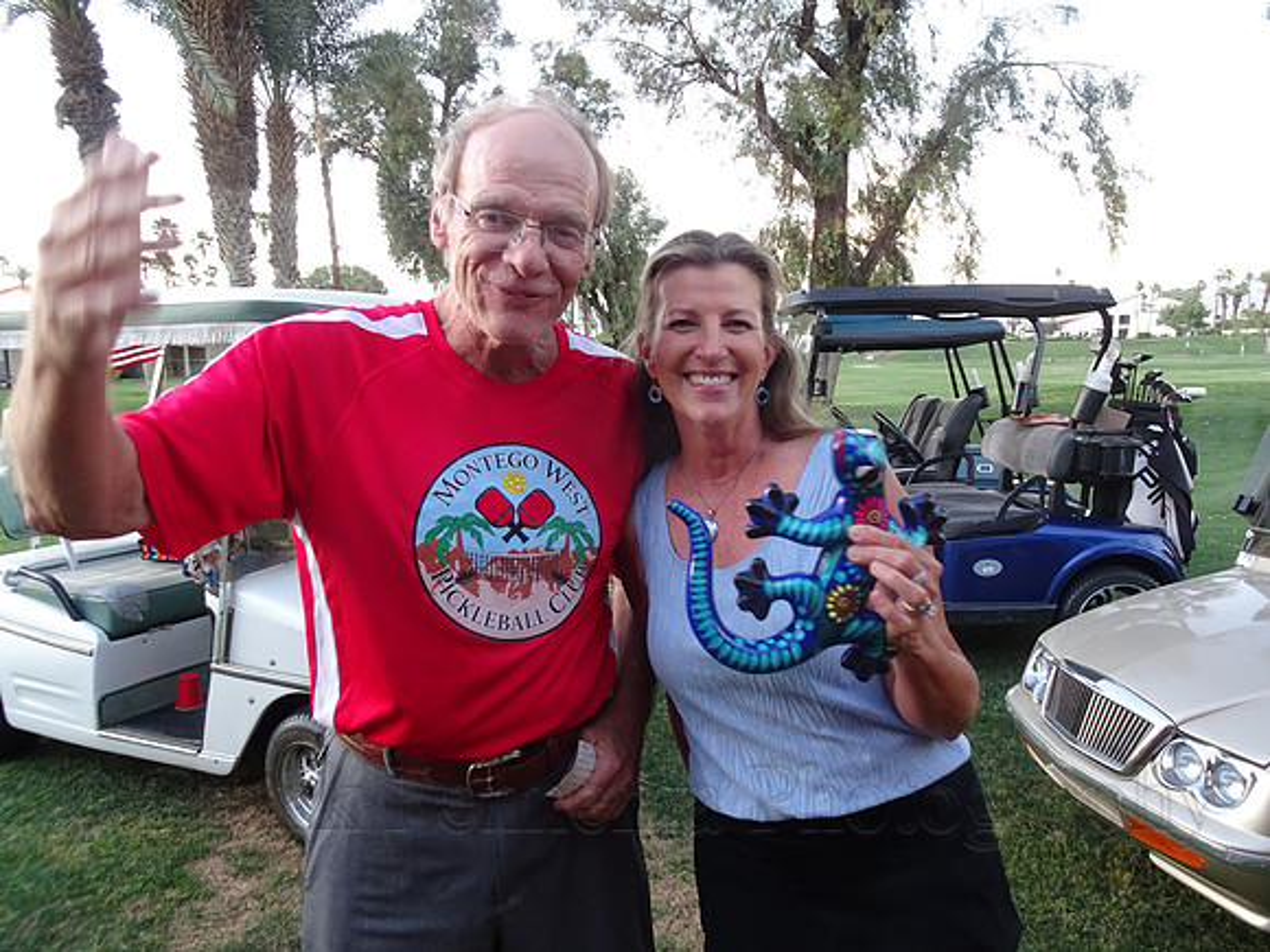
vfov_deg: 56.8
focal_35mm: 24
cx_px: 635
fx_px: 881
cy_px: 476
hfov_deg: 71.6
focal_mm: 4.1
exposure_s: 1/30
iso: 400
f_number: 3.5
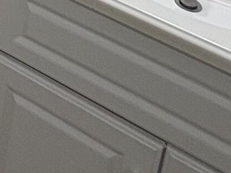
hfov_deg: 17.3
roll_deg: -3.9
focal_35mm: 100
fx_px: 667
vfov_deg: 11.4
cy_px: -282
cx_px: -133
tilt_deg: -13.1
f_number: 2.2
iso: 125
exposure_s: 1/60
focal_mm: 2.22
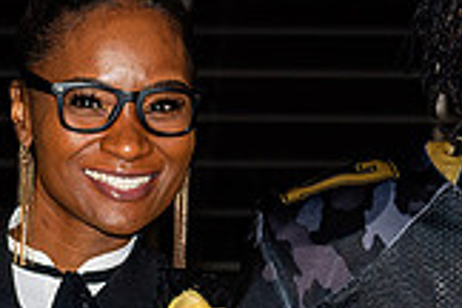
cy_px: 453
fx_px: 5197
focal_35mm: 405
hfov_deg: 5.1
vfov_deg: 3.4
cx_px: 407
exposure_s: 1/200
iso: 320
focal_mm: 52
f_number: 5
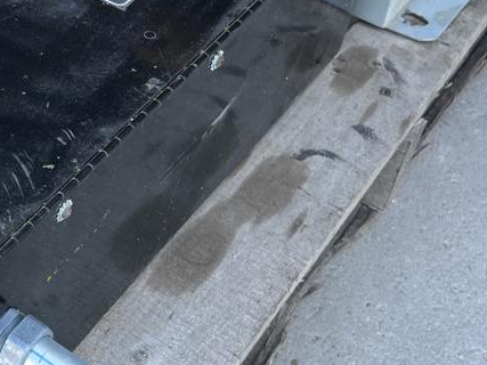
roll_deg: -0.1
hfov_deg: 23.5
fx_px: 1097
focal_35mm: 78
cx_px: -50
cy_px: 141
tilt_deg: -42.8
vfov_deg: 18.9
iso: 32
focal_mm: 5.1
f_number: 1.6
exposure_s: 1/127
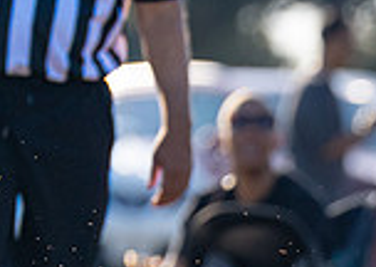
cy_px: 362
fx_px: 14817
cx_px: 607
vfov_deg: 1.0
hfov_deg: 1.5
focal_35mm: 1390
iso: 250
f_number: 2.8
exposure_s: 1/2500
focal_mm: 200
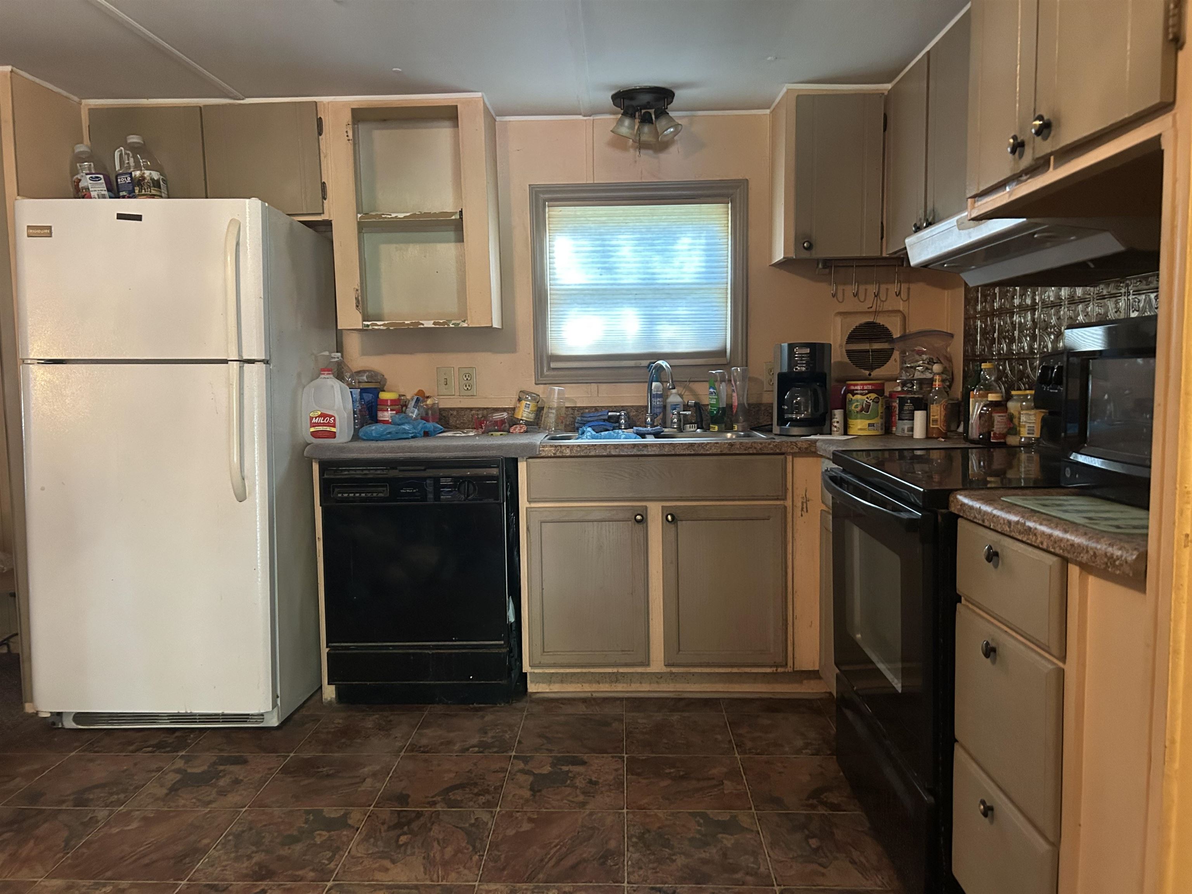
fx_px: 895
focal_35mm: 26
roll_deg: +1.0
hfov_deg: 67.3
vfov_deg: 53.1
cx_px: 596
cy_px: 447
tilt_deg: -4.8
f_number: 1.5
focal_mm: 5.7
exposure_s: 1/40
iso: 640
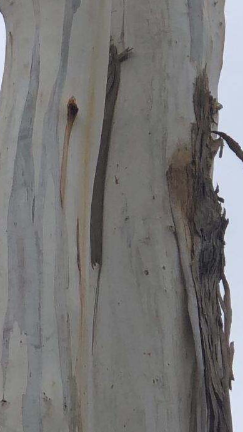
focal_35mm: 230
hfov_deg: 5.3
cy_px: 316
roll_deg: +0.1
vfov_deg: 9.4
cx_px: -67
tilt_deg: +34.2
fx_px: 2633
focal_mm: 6.6
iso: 20
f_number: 2.8
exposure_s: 1/222
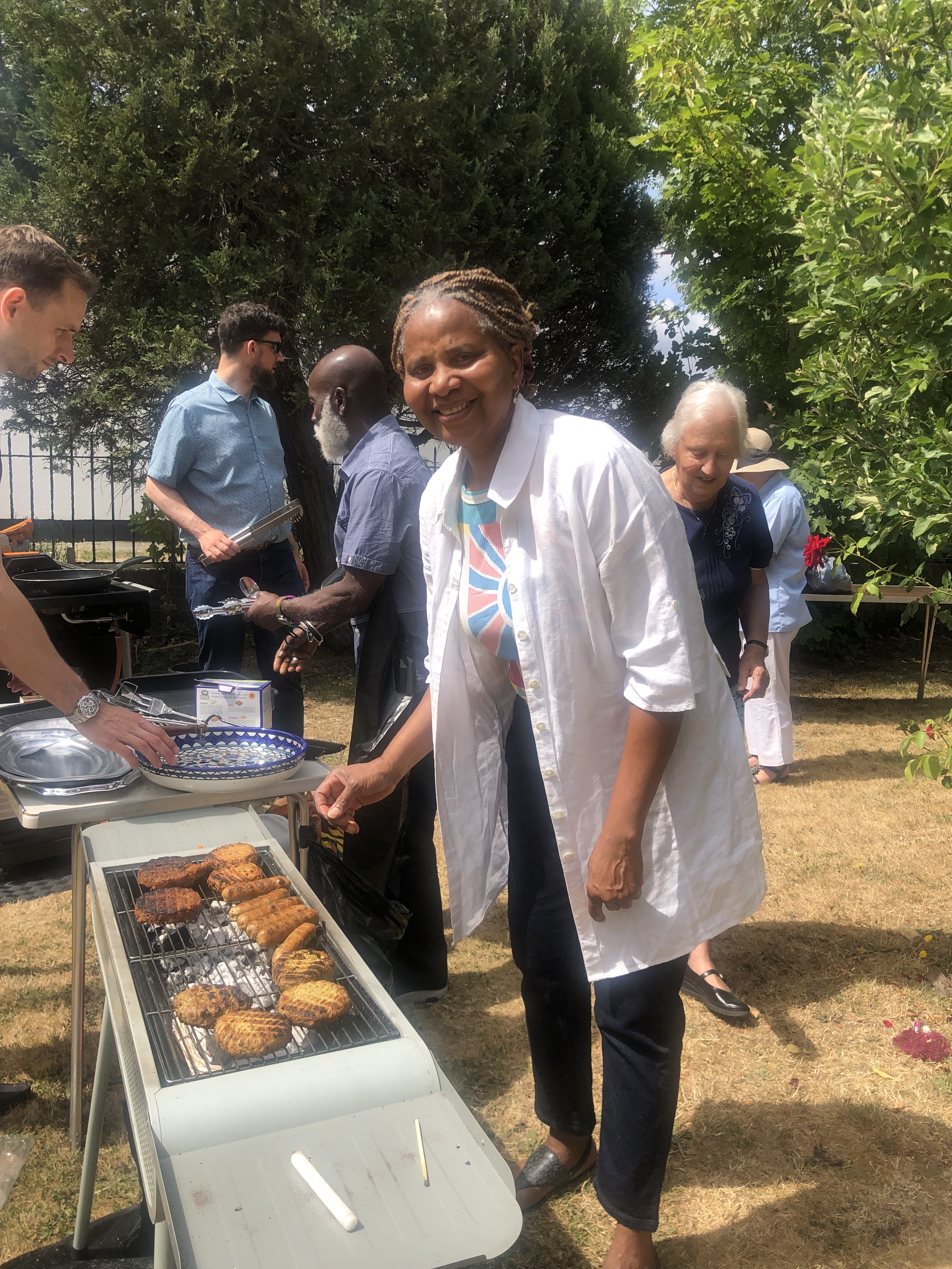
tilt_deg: -9.3
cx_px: 476
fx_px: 1027
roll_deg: +0.0
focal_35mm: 28
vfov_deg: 63.4
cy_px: 634
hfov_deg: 49.7
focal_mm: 4
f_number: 1.8
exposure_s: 1/1517
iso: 20
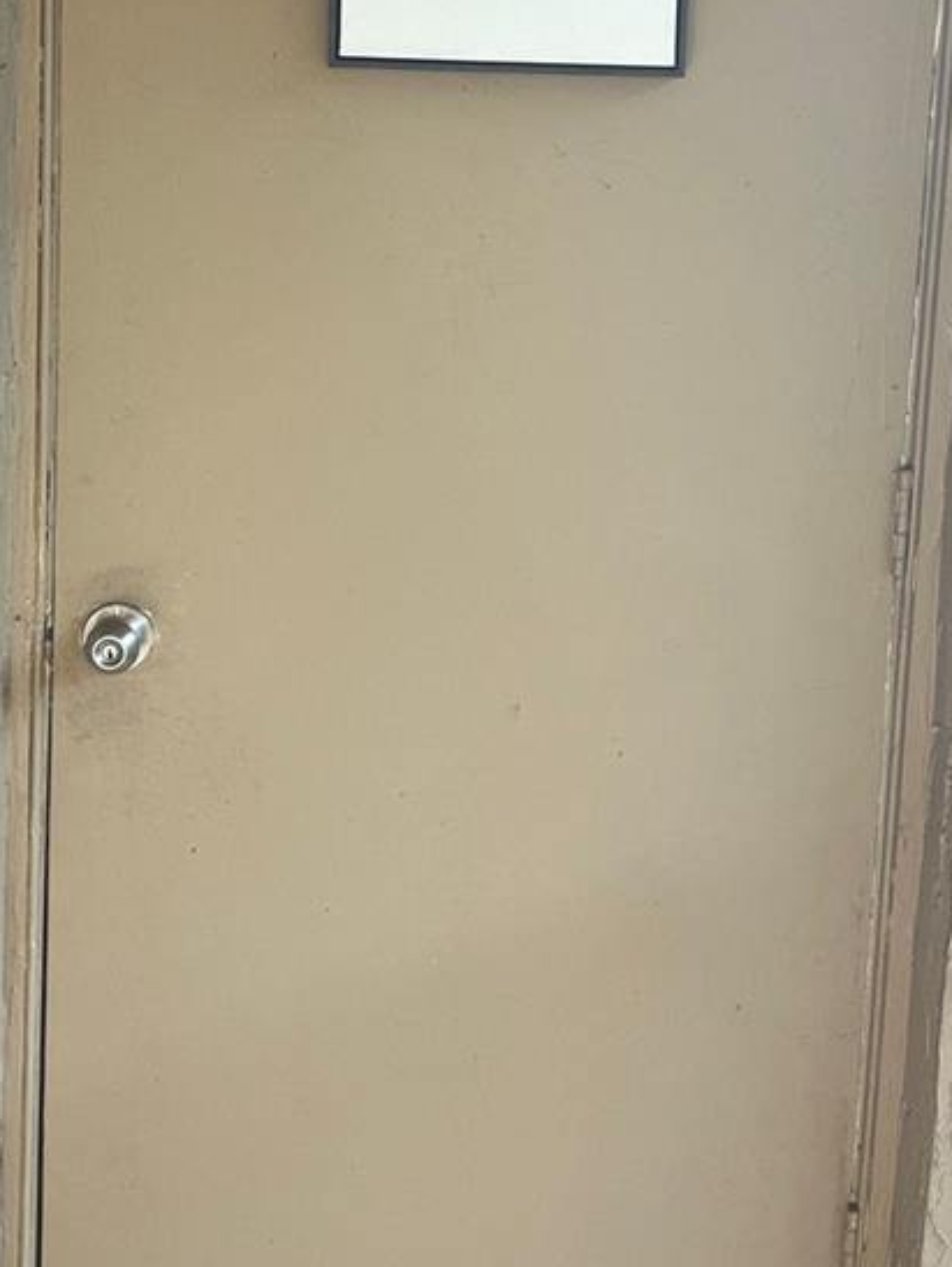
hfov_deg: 25.7
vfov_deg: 33.6
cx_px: 482
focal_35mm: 57
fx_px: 2088
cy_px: 489
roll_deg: -4.5
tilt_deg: -8.4
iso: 80
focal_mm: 5.1
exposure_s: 1/100
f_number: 1.6
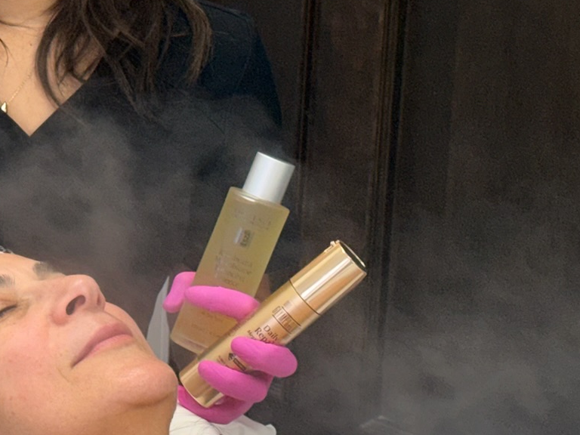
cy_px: 49
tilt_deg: -12.8
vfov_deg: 11.5
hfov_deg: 14.8
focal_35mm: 128
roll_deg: -0.4
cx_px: -141
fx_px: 2145
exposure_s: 1/60
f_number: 1.78
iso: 64
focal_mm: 6.76
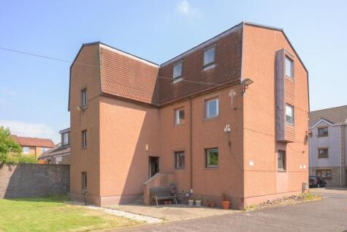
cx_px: 174
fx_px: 231
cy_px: 116
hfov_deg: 73.7
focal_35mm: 24
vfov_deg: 53.2
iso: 320
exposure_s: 1/160
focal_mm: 24
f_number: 8
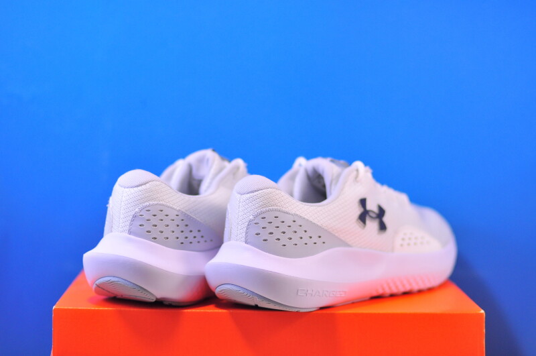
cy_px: 178
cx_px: 268
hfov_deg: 27.0
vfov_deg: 18.1
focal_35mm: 75
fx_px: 1115
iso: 250
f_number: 2
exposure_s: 1/320
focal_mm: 50
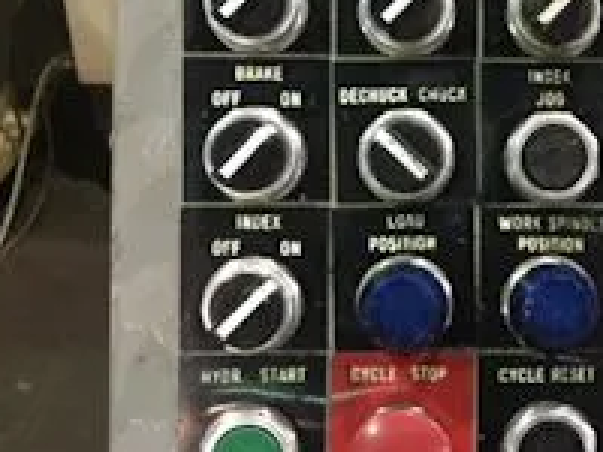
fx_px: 1010
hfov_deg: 31.9
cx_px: 525
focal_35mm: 58
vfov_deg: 25.2
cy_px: 172
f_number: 2.2
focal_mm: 4.15
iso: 400
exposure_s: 1/15
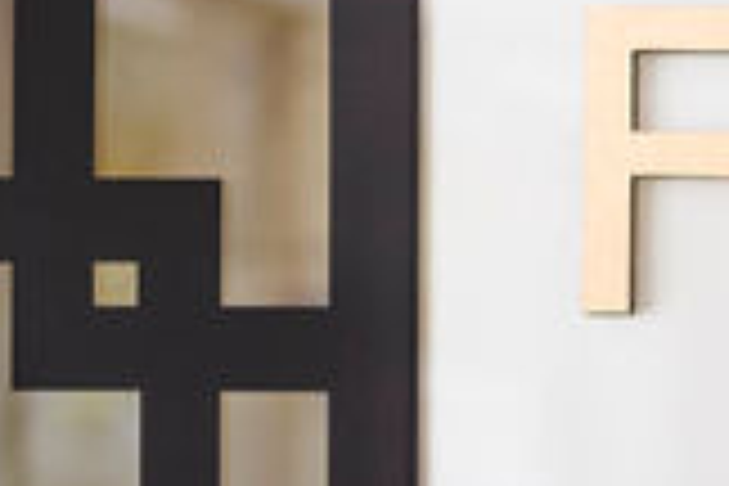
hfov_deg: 8.9
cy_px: 461
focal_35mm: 221
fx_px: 4475
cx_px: 1382
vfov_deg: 6.2
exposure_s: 1/250
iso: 320
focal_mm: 23
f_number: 2.5
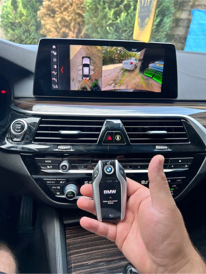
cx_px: 103
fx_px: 206
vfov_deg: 67.3
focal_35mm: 26
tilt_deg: -25.8
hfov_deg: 53.1
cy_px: 137
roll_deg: -6.2
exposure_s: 1/121
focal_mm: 5.7
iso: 40
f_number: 1.5
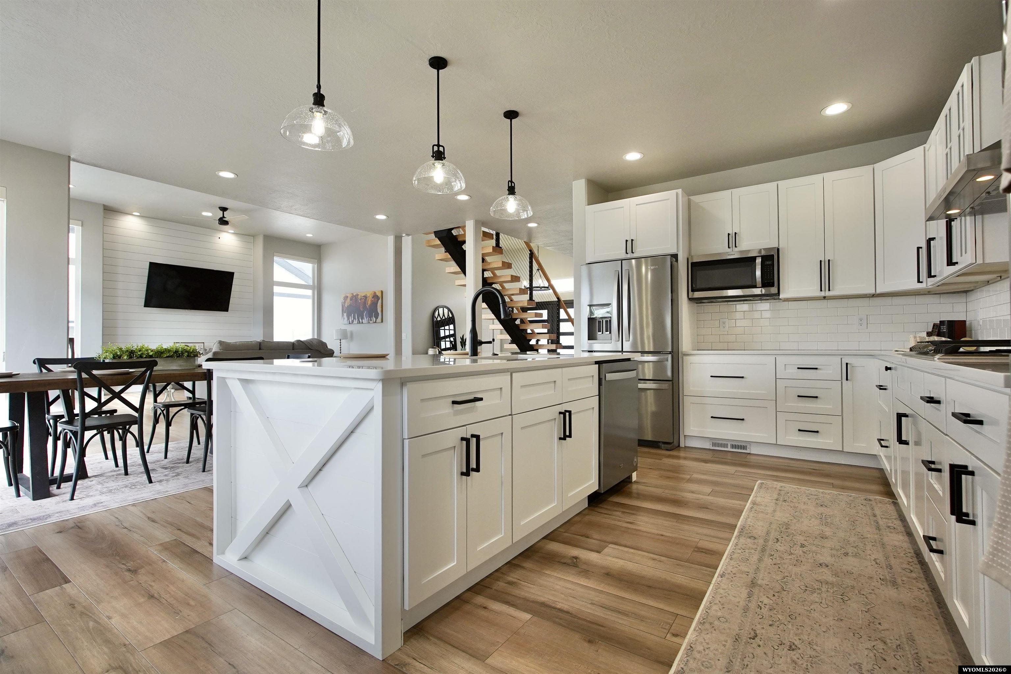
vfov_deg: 73.7
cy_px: 337
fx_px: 449
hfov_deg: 96.7
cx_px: 506
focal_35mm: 16
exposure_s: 1/160
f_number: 4
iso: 320
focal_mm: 11
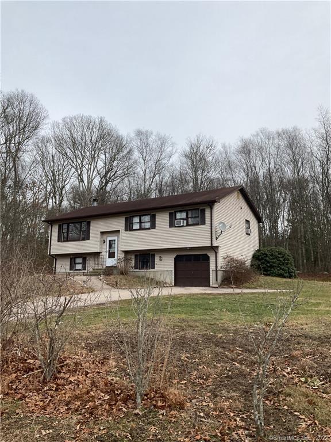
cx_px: 166
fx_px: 370
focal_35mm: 29
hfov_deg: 48.2
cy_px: 221
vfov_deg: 61.7
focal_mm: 3
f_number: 1.8
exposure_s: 1/1412
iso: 16
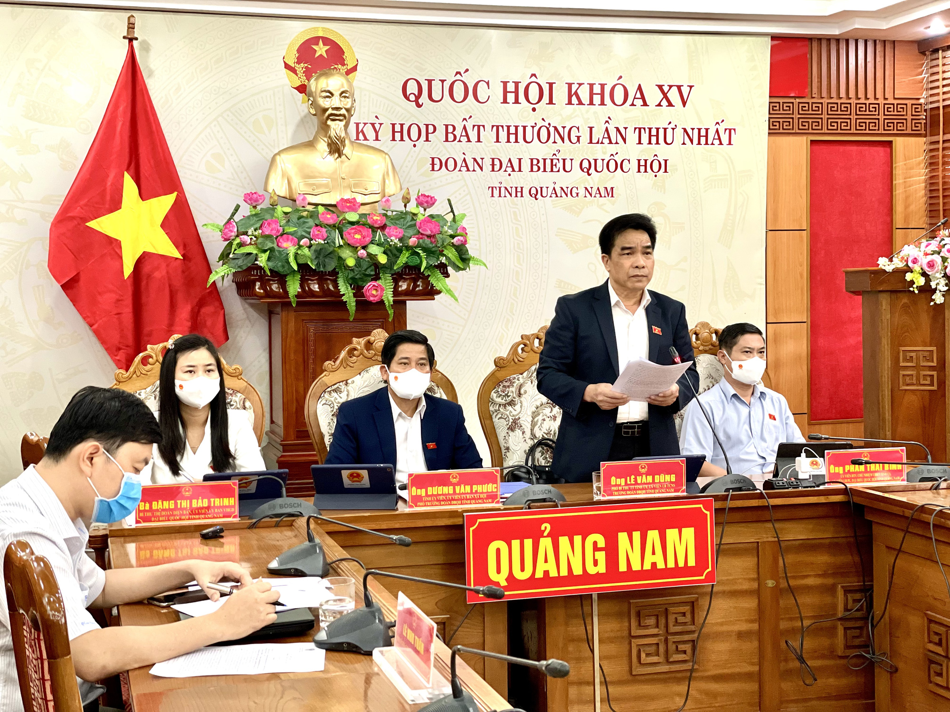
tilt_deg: -2.1
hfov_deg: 36.8
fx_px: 1427
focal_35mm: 52
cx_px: 475
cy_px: 356
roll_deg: +0.7
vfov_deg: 28.0
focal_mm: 6
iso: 160
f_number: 2
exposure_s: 1/50
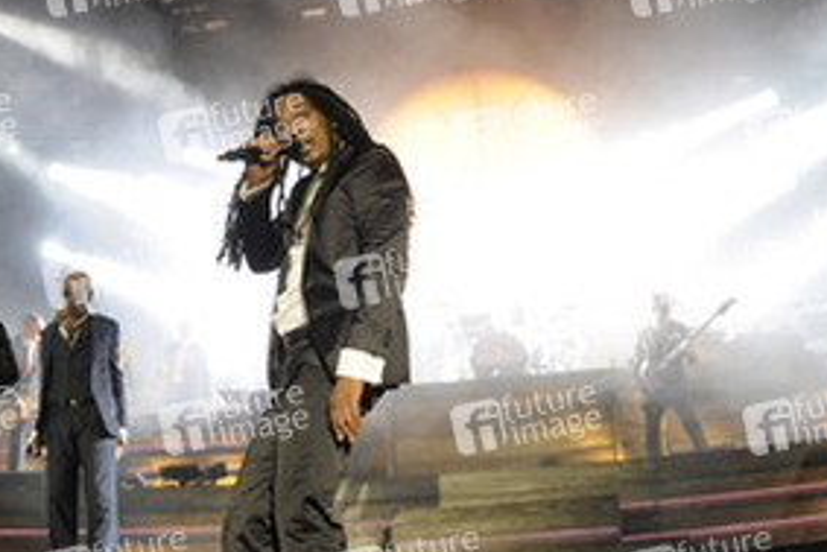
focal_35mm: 36
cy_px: 348
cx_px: 447
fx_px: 823
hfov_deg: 53.3
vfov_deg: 36.9
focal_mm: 15
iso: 500
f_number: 2.8
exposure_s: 1/160
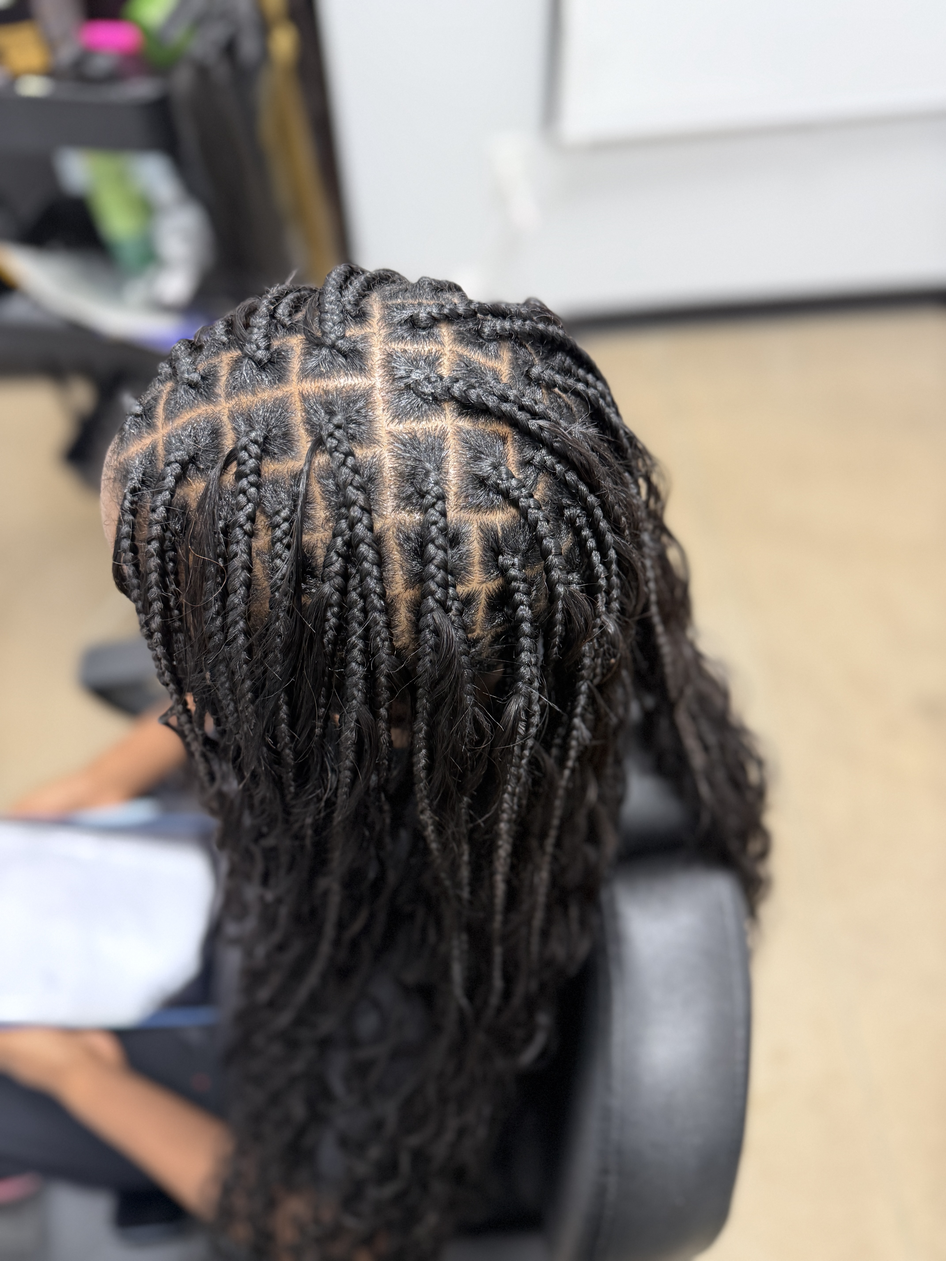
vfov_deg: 71.6
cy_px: 630
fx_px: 875
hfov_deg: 56.8
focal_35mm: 24
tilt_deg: -56.1
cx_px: 473
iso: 250
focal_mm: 6.76
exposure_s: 1/60
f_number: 1.78
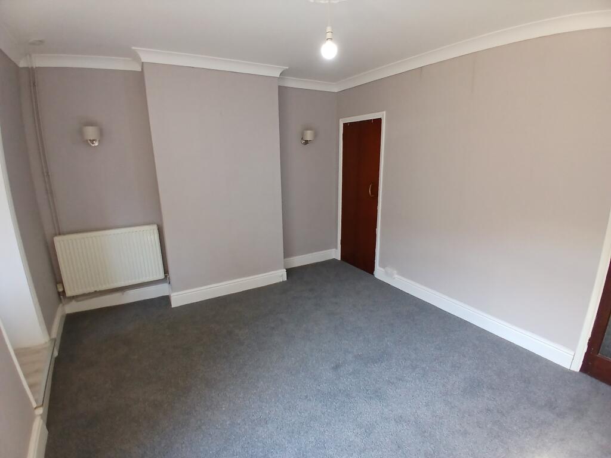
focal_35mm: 17
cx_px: 306
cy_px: 229
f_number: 2.2
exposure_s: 1/33.3
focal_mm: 1.4
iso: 80
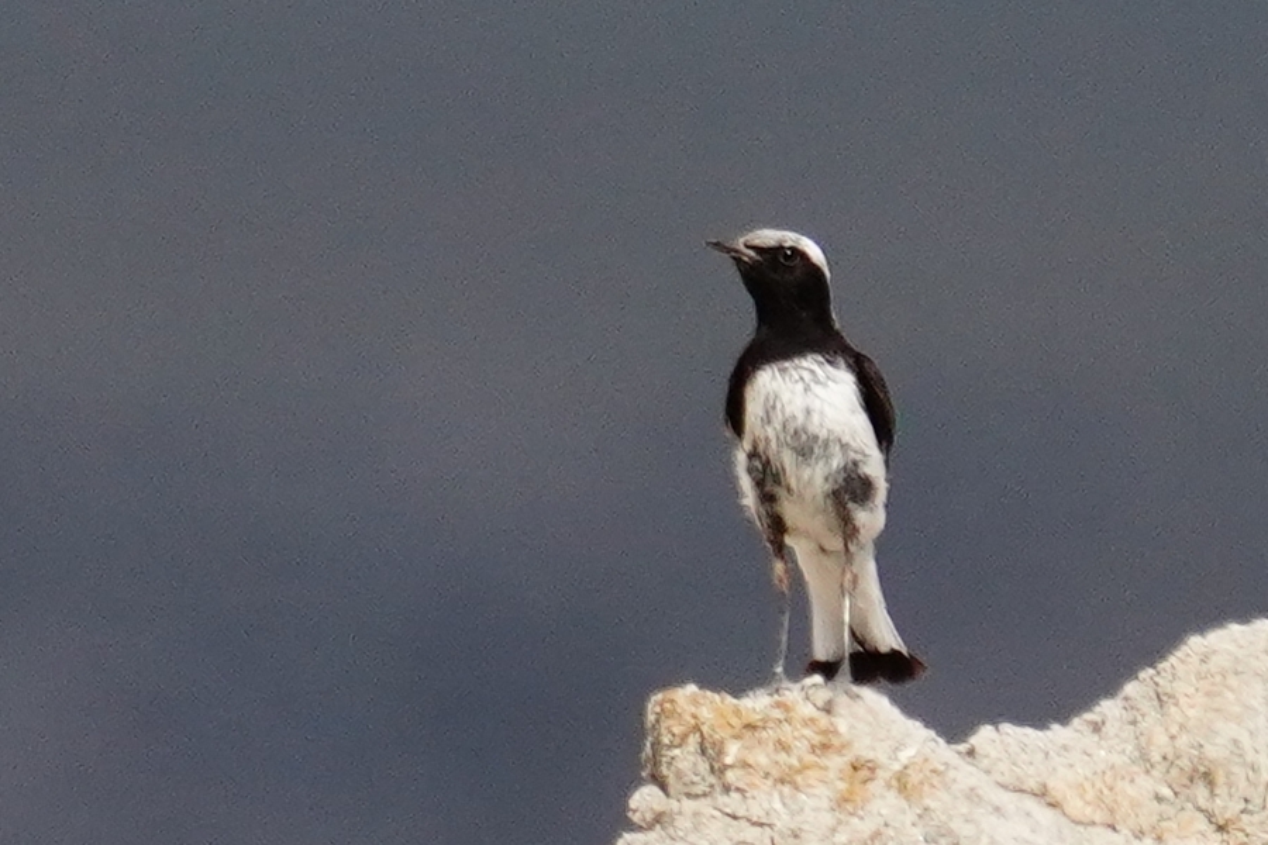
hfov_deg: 3.4
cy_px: 422
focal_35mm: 600
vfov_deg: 2.3
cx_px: 634
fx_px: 21132
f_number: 7.1
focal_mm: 600
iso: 500
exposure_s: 1/2000
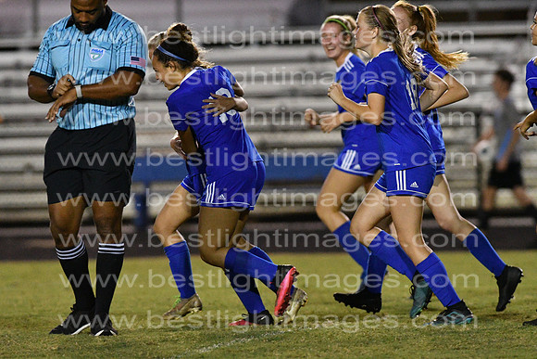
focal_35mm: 450
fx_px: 6714
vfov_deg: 3.1
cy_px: 180
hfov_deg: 4.6
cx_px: 268
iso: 10000
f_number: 3.5
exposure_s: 1/640
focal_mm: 300
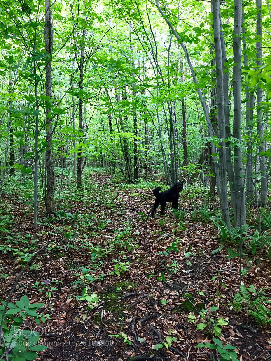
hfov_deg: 48.2
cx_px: 136
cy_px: 180
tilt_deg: -3.9
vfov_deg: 61.7
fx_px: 303
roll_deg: -0.1
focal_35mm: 29
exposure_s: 1/30
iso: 64
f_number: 2.2
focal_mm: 4.15
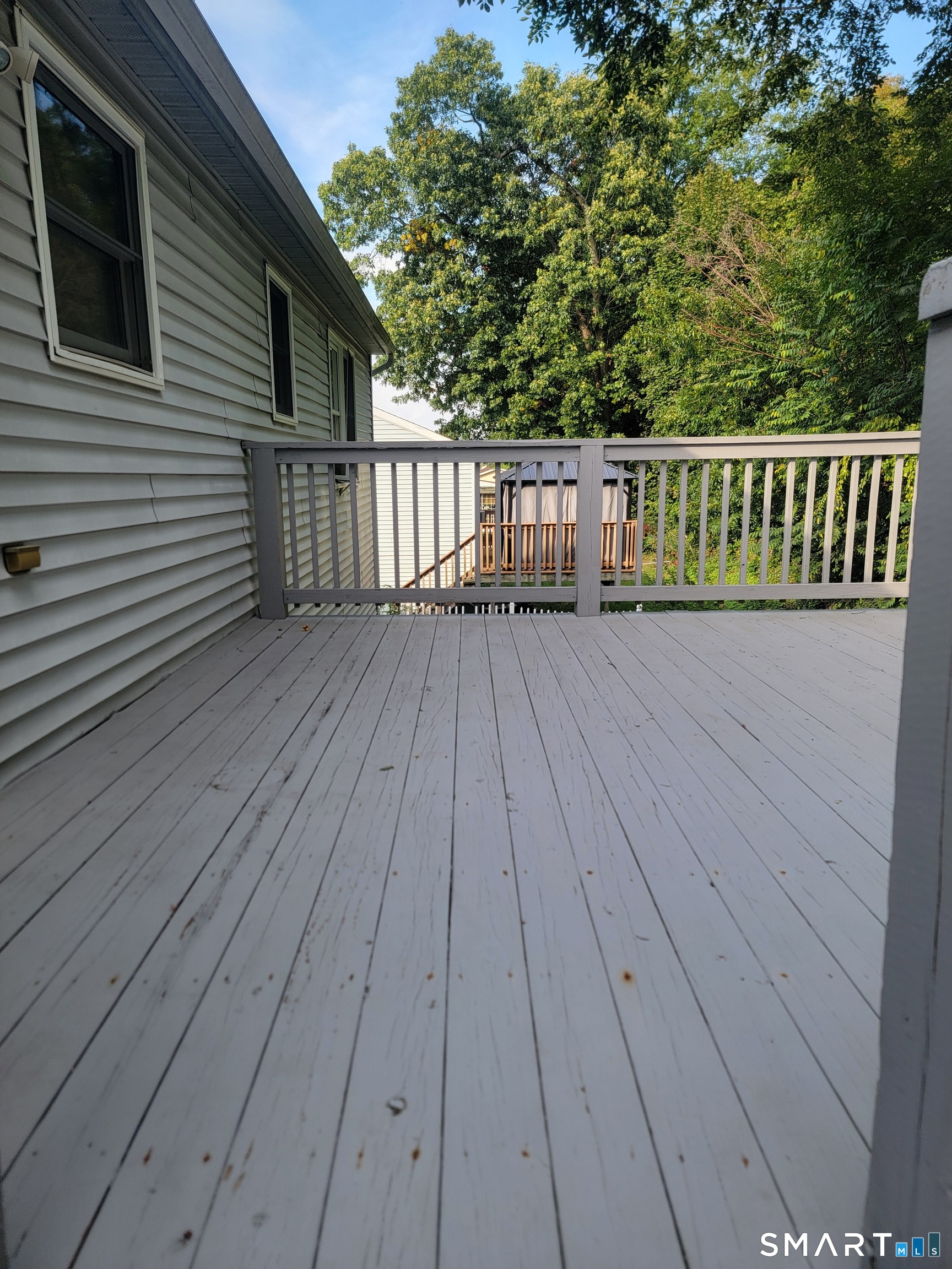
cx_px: 476
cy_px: 634
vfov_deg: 71.6
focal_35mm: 24
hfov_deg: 56.8
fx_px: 880
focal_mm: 6.7
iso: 16
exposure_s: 1/164
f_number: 1.8
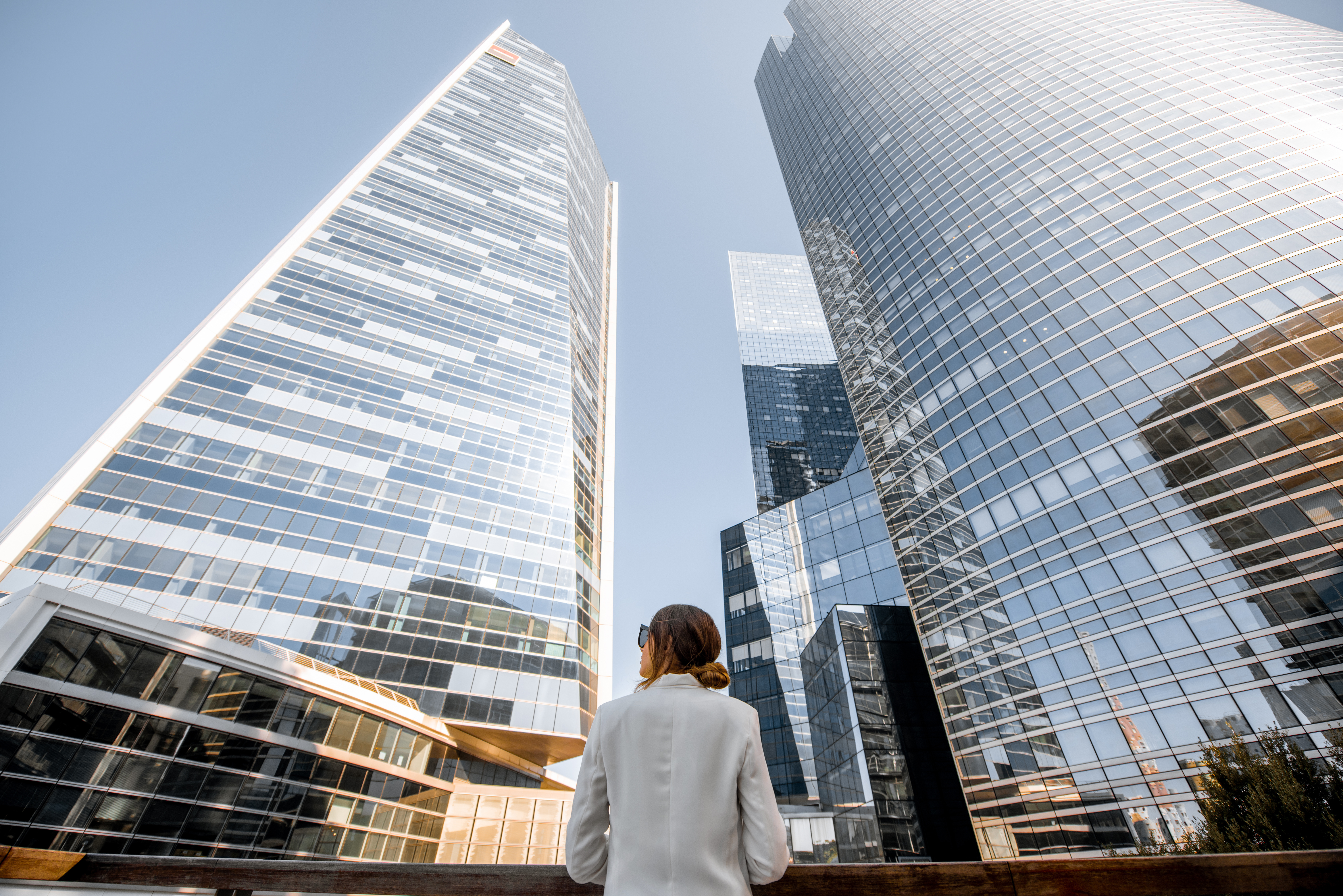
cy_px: 448
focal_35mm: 14
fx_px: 522
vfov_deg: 81.2
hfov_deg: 104.2
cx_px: 672
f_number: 4
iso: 100
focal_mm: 14
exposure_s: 1/640
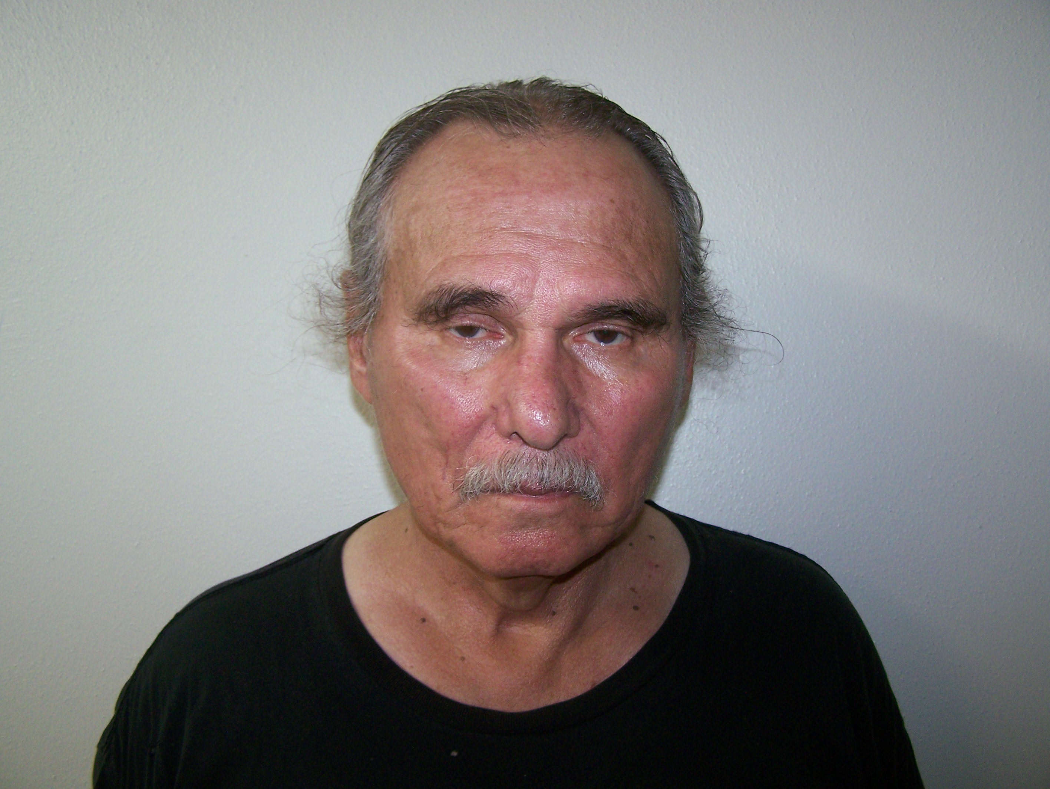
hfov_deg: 48.9
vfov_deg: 37.8
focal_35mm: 38
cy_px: 394
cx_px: 525
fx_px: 1153
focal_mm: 6.3
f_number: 2.8
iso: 160
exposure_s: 1/60
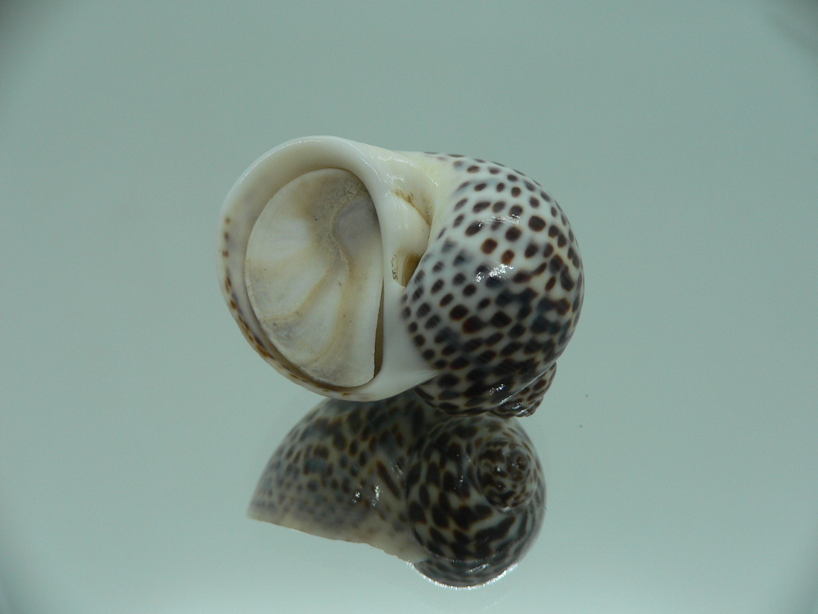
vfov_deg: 40.7
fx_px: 827
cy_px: 307
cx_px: 409
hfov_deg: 52.6
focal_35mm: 35
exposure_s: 1/60
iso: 80
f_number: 2.8
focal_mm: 4.6
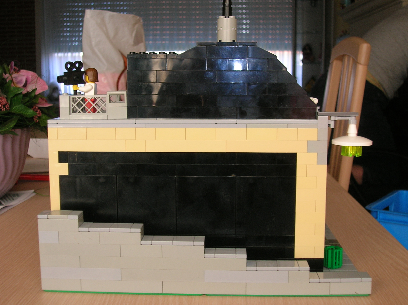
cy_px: 152
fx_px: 542
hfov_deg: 41.3
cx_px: 204
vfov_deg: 31.5
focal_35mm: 46
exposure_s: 1/30
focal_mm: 7.7
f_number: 3.2
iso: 50
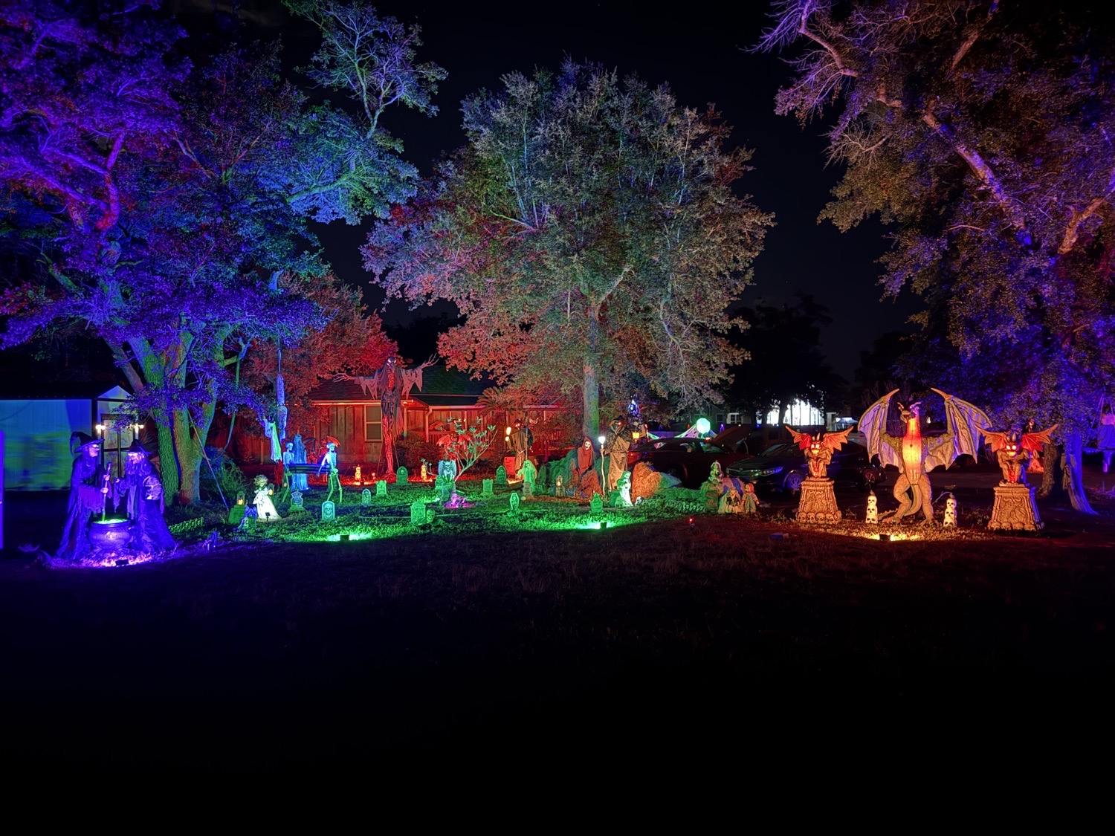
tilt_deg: +0.4
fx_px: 773
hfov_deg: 71.6
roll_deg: +0.6
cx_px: 558
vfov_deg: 56.8
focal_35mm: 24
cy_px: 418
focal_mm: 6.76
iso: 1600
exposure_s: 1/5
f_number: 1.78
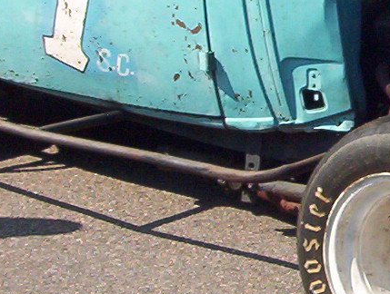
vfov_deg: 10.8
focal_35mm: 137
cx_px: 365
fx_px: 1547
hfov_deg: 14.2
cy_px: 21
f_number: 5.24
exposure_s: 1/649
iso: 100
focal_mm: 5.54
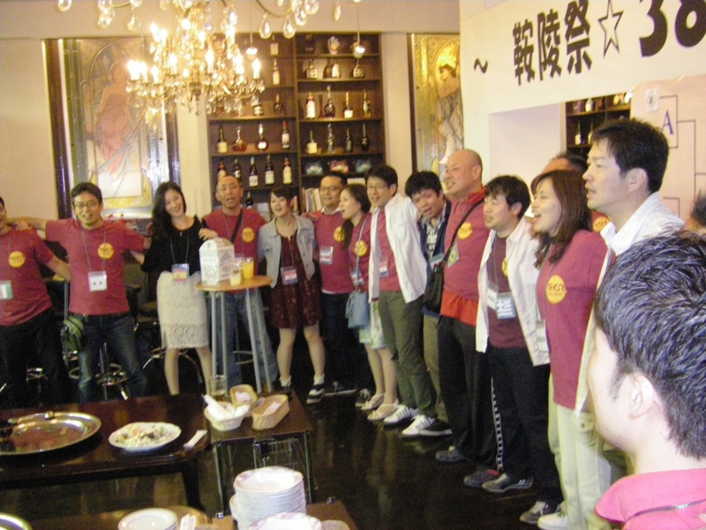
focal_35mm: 38
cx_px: 353
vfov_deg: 37.7
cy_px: 265
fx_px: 775
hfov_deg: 49.0
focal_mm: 6.3
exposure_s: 1/50
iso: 800
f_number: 3.5
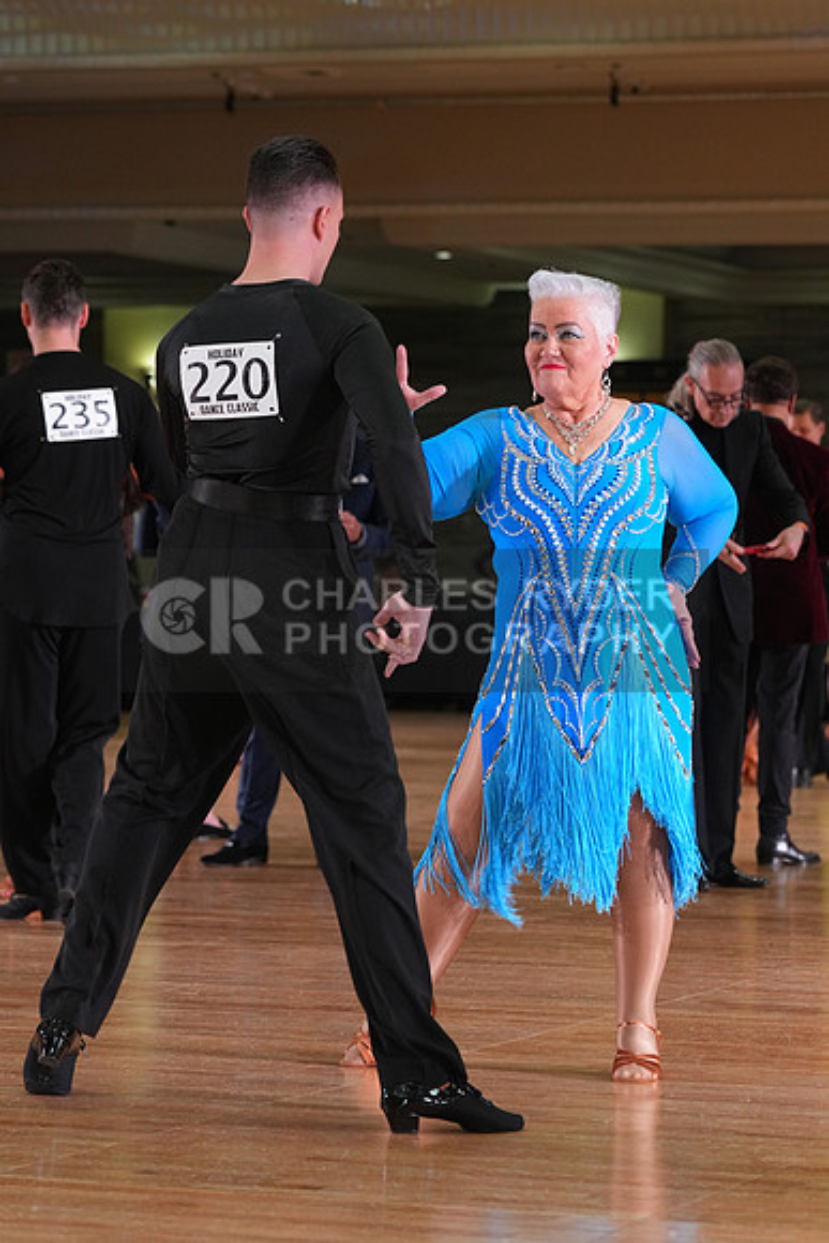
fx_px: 4453
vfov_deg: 15.9
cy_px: 622
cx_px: 414
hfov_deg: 10.6
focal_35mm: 129
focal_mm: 129
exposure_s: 1/200
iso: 2500
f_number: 5.6
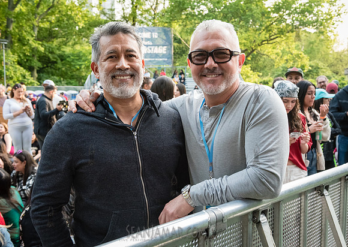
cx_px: 192
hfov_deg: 45.7
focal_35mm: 42
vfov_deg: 33.4
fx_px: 412
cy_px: 126
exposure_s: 1/640
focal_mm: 38
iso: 4000
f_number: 5.6
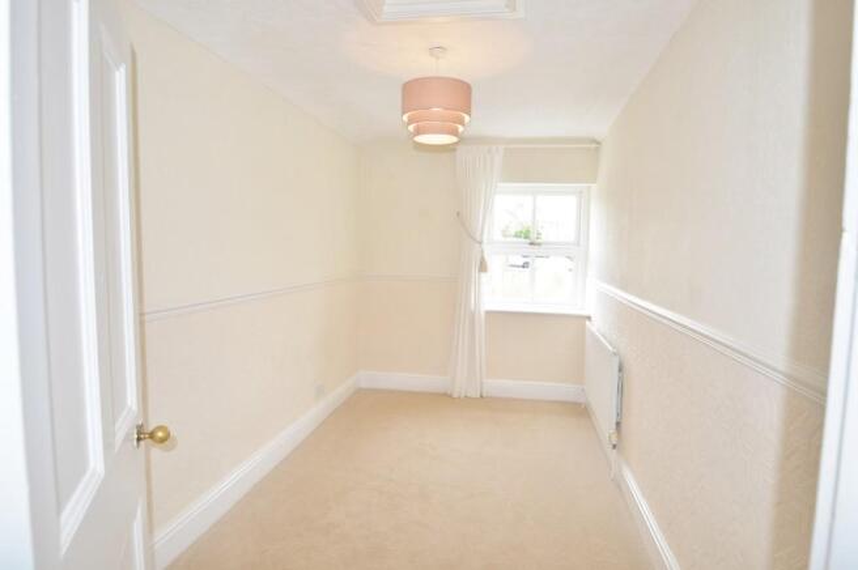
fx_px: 464
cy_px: 285
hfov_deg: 85.5
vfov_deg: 63.1
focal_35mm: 20
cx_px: 429
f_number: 4
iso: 250
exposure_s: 1/125
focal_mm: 13
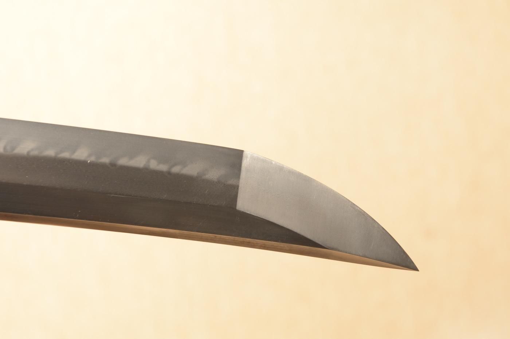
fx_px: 1911
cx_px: 255
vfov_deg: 10.1
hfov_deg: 15.2
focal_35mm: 135
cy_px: 170
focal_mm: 90
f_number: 11
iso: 400
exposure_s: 1/1.6
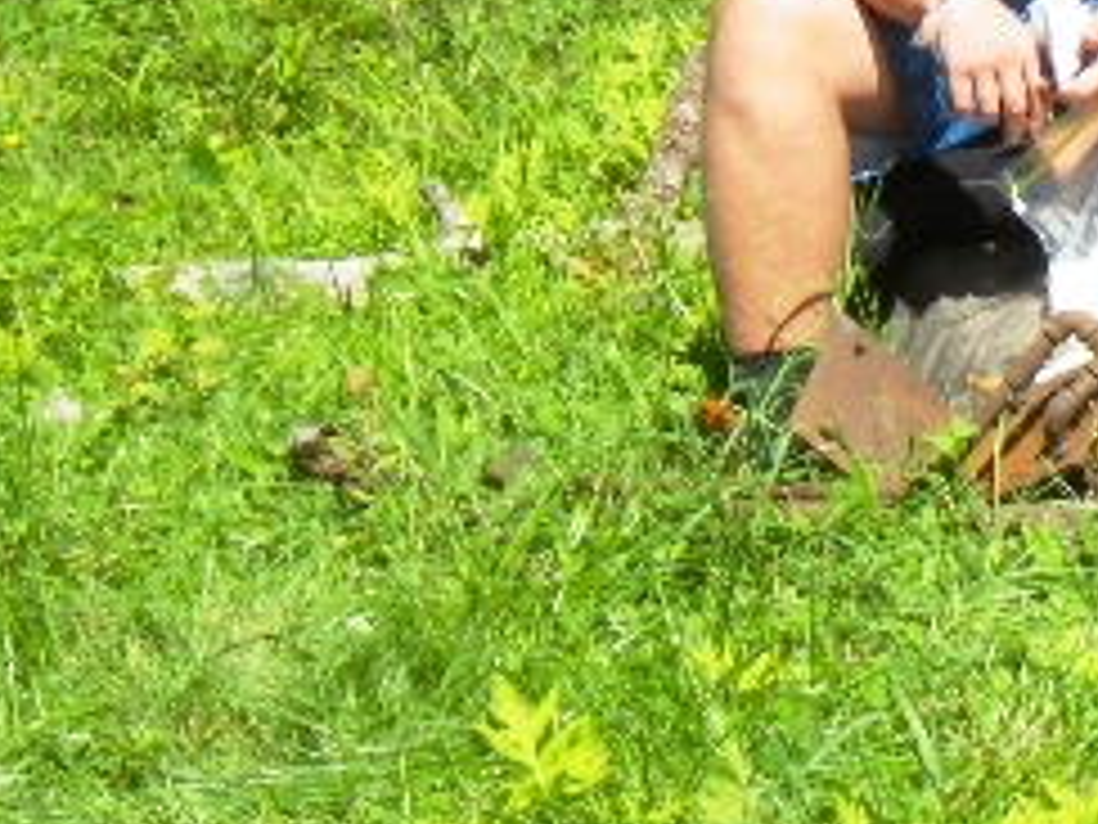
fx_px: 7993
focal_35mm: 252
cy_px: -374
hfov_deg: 7.7
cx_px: 1570
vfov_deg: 5.8
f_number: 5.8
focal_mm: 13.7
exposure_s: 1/160
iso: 80
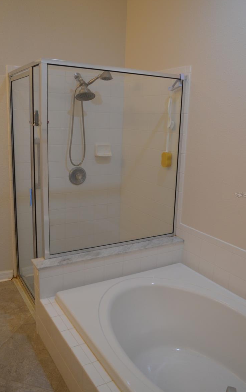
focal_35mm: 28
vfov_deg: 66.5
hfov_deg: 44.6
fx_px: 300
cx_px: 125
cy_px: 195
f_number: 4
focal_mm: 18
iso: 400
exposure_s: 1/60
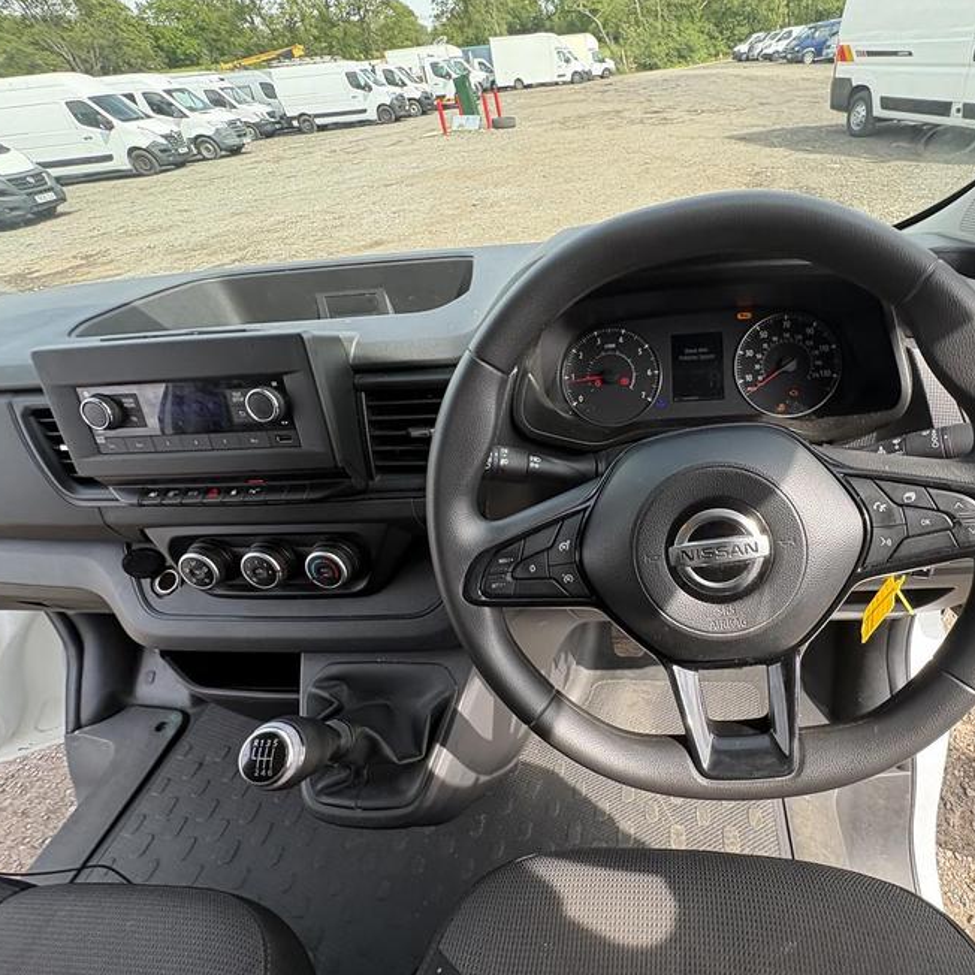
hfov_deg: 82.5
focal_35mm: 17
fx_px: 542
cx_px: 603
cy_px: 499
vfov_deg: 84.0
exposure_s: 1/143
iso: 64
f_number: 2.2
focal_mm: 2.22
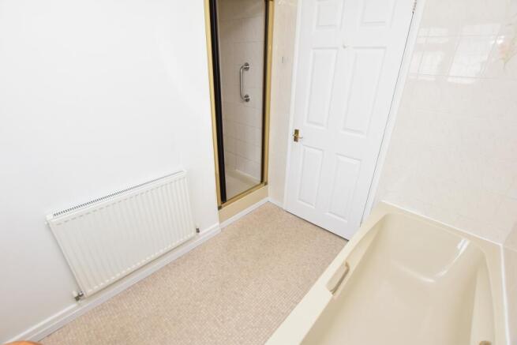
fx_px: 215
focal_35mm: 15
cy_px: 172
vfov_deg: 77.4
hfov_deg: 100.4
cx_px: 258
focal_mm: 10
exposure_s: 1/200
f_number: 5
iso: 640
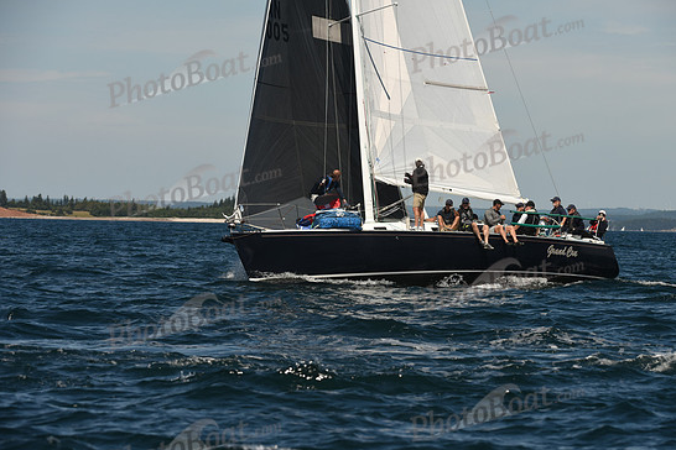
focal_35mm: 223
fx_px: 4187
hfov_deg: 9.2
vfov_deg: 6.2
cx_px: 347
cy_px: 237
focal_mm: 210
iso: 250
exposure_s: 1/1000
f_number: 7.1
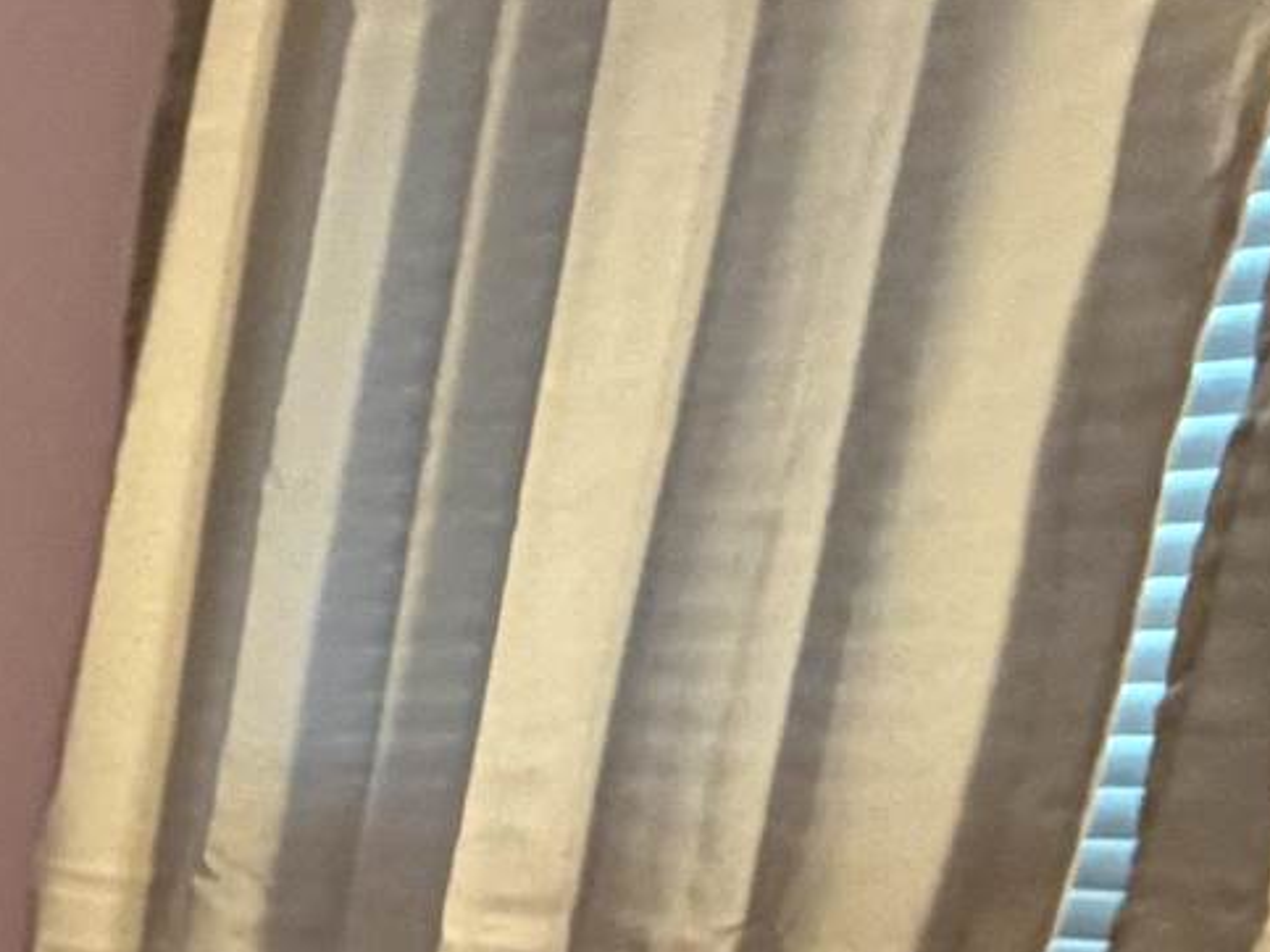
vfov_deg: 14.6
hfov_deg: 16.4
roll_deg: -2.0
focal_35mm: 89
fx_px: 3264
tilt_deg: -16.3
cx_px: -1320
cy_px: 1709
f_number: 2.2
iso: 400
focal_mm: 2.22
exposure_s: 1/60
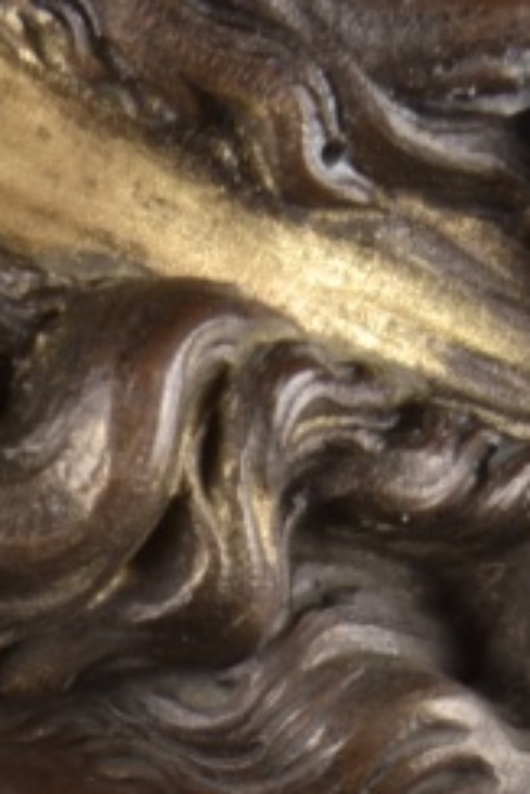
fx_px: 16251
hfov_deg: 1.9
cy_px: 1917
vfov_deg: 2.8
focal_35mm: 737
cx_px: -372
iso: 400
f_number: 22
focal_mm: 150
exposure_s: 1/125
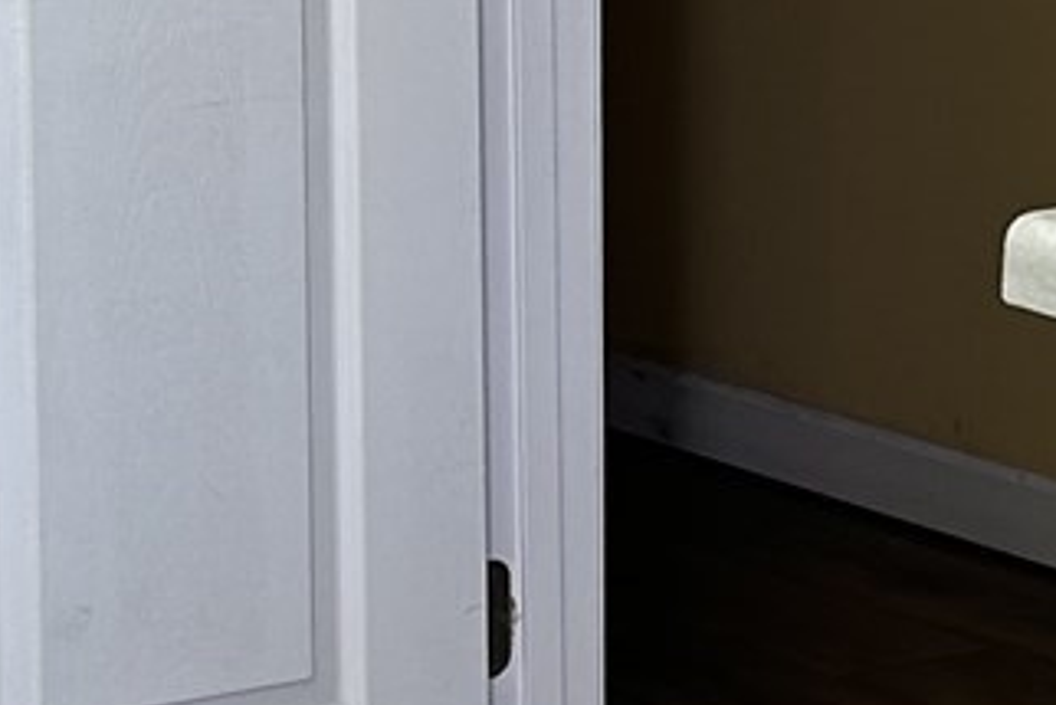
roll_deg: -0.6
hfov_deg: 11.9
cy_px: -295
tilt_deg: -5.2
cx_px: 666
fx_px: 5047
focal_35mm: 172
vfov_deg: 7.9
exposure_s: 1/137
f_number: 1.5
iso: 32
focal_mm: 5.7
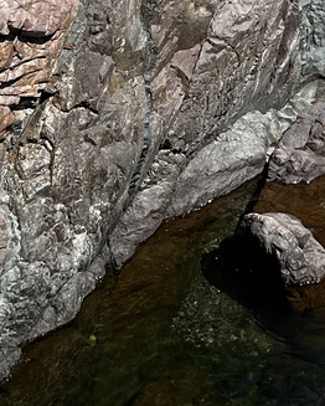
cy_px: -86
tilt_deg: -17.4
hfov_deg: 12.2
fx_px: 1490
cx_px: 394
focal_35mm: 124
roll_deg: -1.6
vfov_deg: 15.0
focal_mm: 5.7
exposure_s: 1/3460
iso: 50
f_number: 1.5
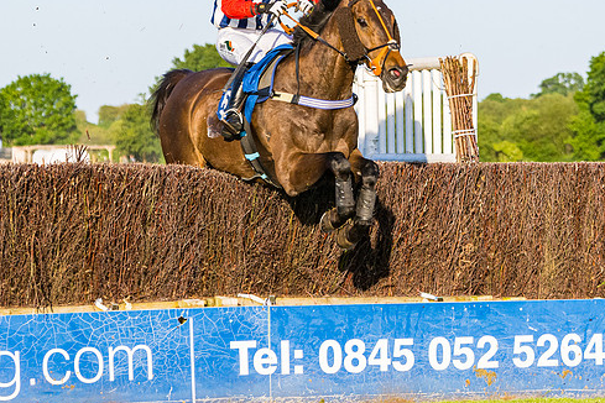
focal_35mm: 210
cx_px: 395
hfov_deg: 9.8
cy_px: 148
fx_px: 3529
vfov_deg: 6.5
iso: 400
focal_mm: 82
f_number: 4
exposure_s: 1/2500
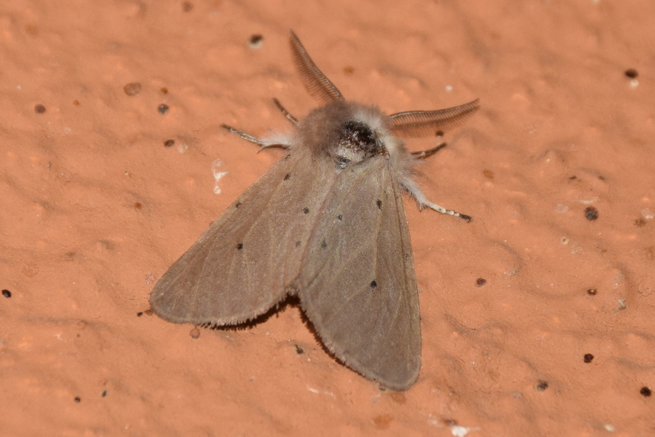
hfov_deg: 12.2
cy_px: 218
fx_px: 3056
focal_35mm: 168
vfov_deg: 8.2
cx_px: 328
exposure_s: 1/160
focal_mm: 112
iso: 400
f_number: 10
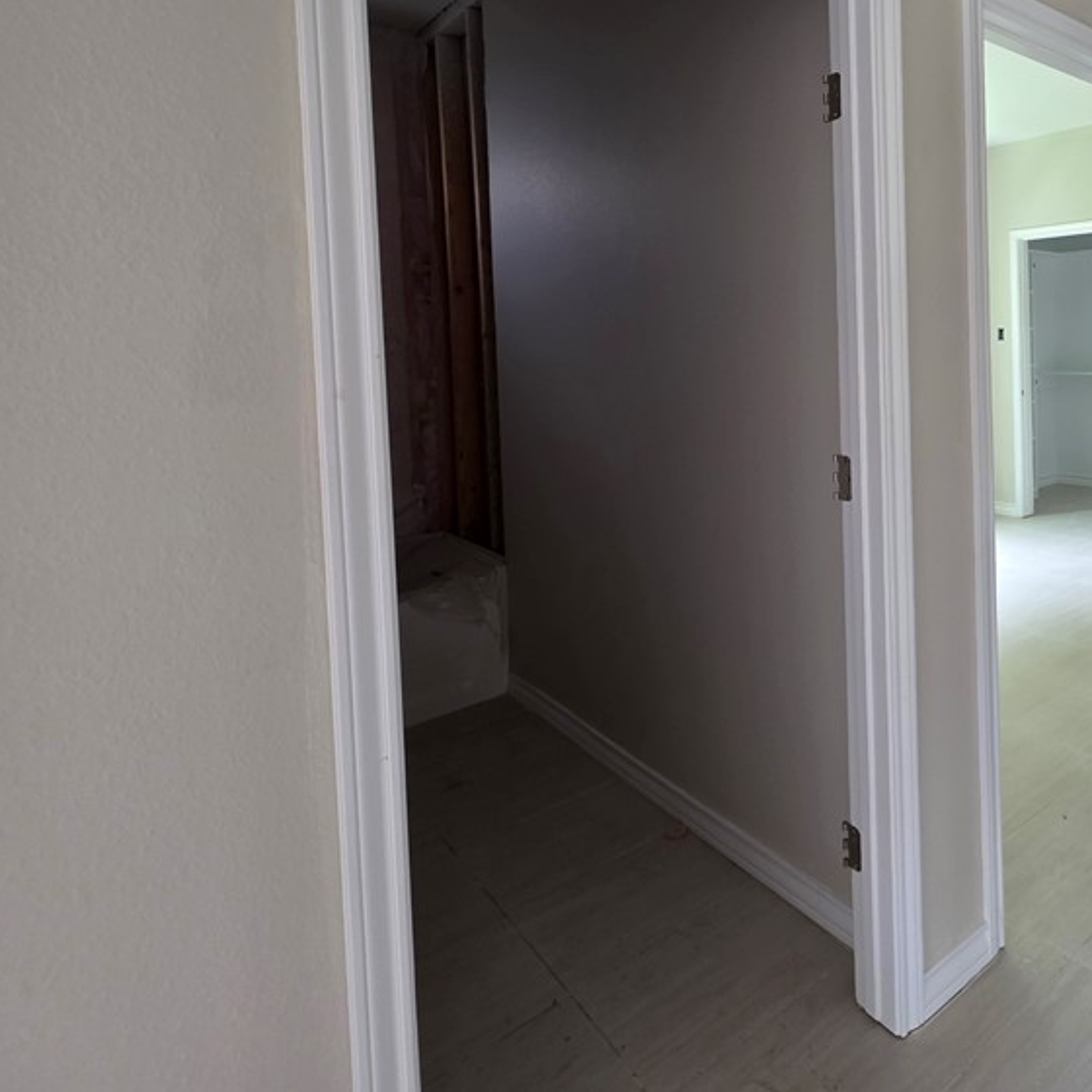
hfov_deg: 62.8
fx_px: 749
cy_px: 374
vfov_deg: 70.3
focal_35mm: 21
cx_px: 942
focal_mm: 2.2
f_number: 1.9
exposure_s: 1/60
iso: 200
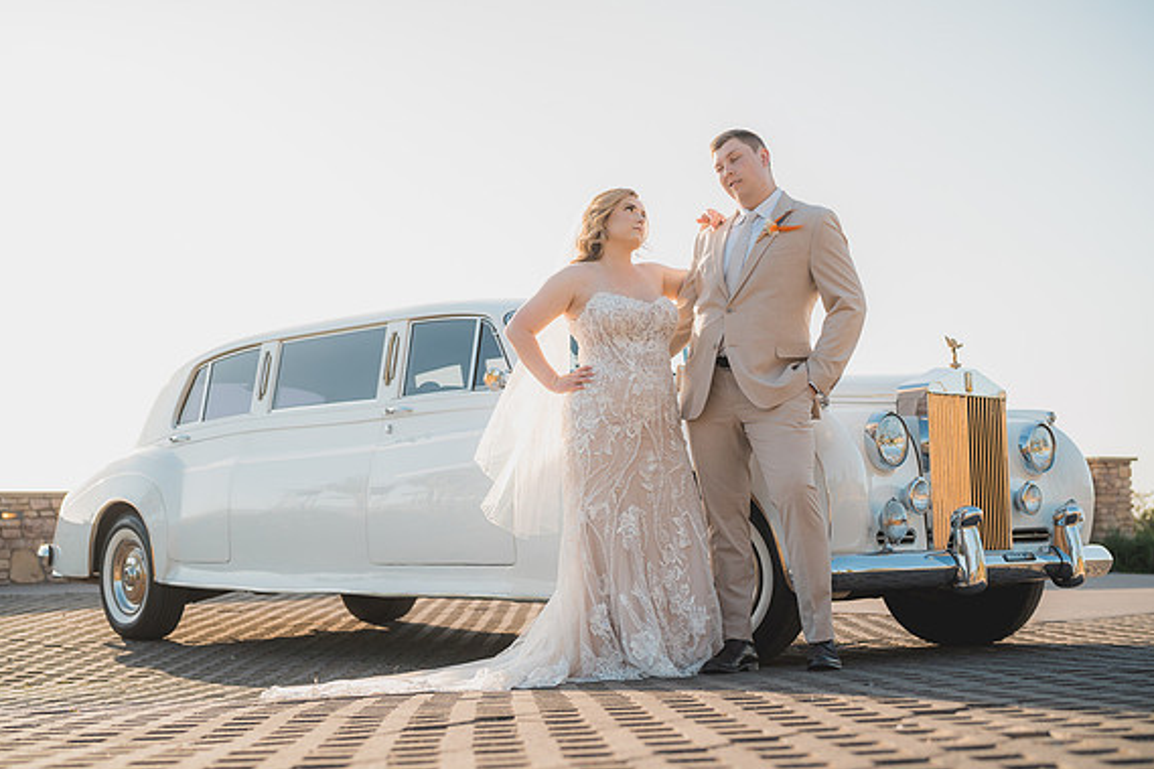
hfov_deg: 38.9
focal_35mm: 51
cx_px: 584
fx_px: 1634
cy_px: 382
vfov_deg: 26.5
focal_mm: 50
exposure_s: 1/800
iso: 125
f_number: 2.5
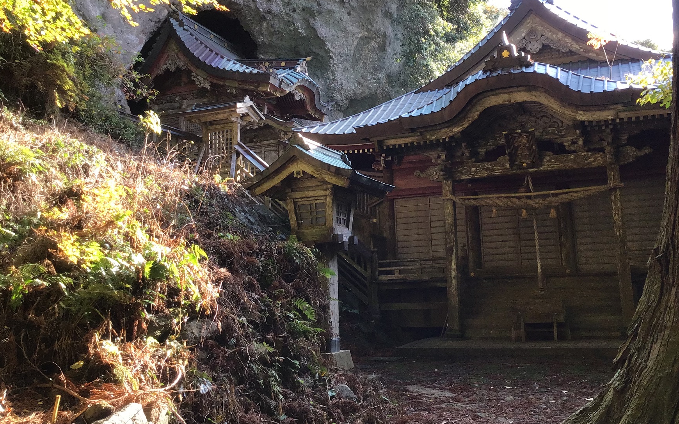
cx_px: 372
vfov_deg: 34.2
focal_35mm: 37
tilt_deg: +11.1
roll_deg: +0.9
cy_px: 150
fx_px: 685
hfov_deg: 52.7
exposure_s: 1/120
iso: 50
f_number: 2.4
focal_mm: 3.3
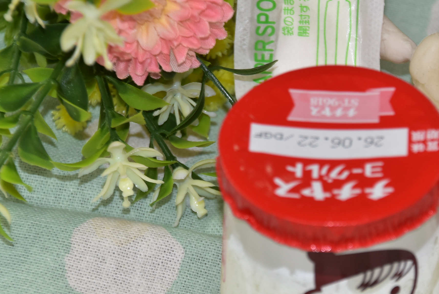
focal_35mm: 425
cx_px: 338
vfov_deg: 3.2
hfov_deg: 4.8
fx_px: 5187
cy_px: 210
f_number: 6.3
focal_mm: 170
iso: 400
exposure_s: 1/60
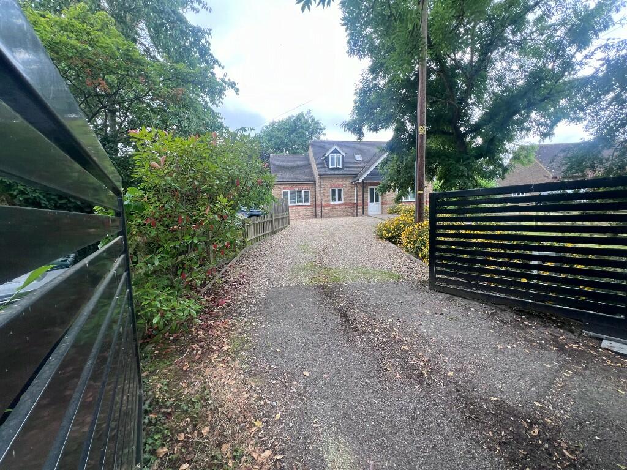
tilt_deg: -5.2
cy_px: 235
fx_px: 235
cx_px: 314
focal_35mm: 13
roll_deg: +0.2
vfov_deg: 89.9
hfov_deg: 106.2
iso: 40
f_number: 1.8
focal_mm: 1.57
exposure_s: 1/99
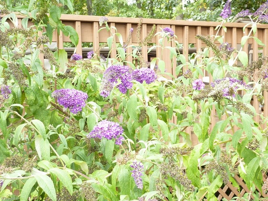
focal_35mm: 54
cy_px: 100
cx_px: 134
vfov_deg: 27.0
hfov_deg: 35.5
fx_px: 418
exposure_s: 1/40
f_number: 3.6
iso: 80
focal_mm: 6.1
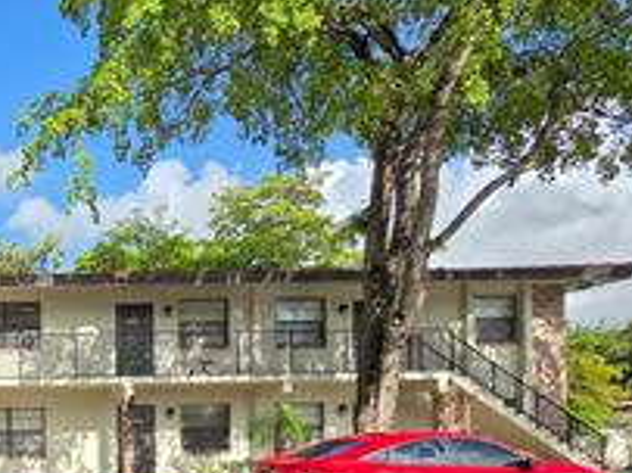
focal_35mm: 32
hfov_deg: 45.4
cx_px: -34
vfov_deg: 39.8
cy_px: 453
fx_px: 584
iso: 50
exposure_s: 1/1550
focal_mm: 2.2
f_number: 2.2
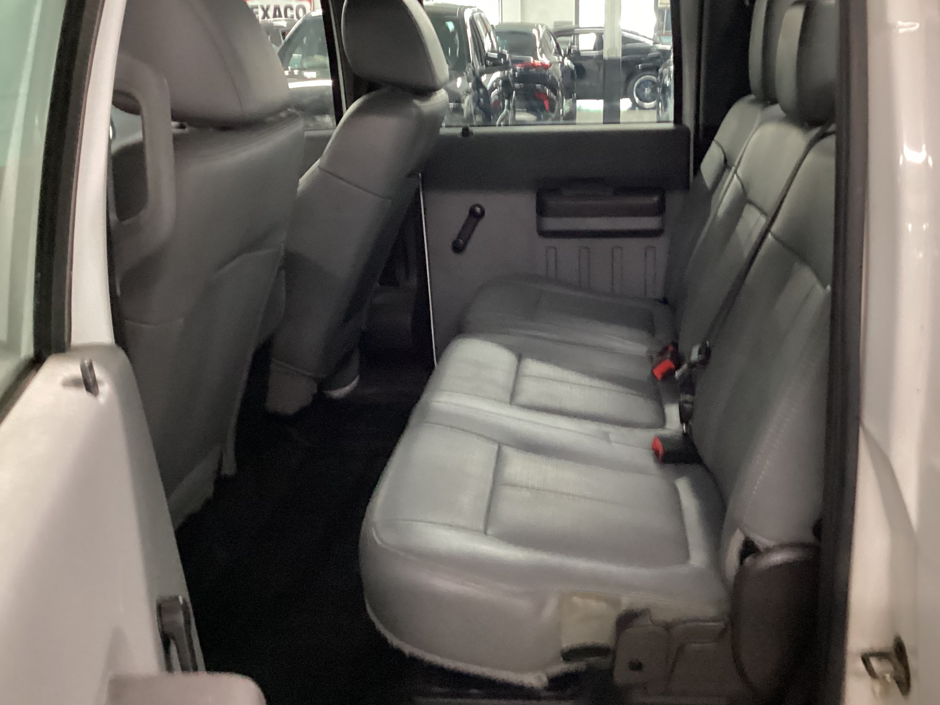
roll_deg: -0.3
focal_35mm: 38
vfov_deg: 37.6
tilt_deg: -15.0
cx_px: 508
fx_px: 1032
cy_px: 288
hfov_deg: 48.9
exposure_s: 1/30
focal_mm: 3.3
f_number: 2.4
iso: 500
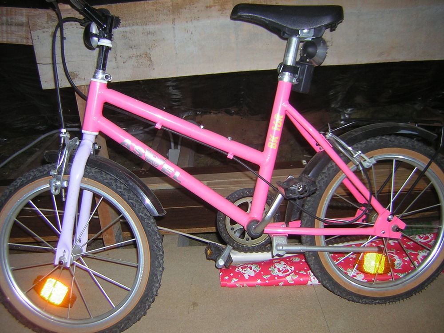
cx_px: 222
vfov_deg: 39.7
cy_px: 166
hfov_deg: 51.4
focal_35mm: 36
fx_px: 462
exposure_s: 1/60.1
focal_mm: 4.7
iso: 50
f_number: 2.6
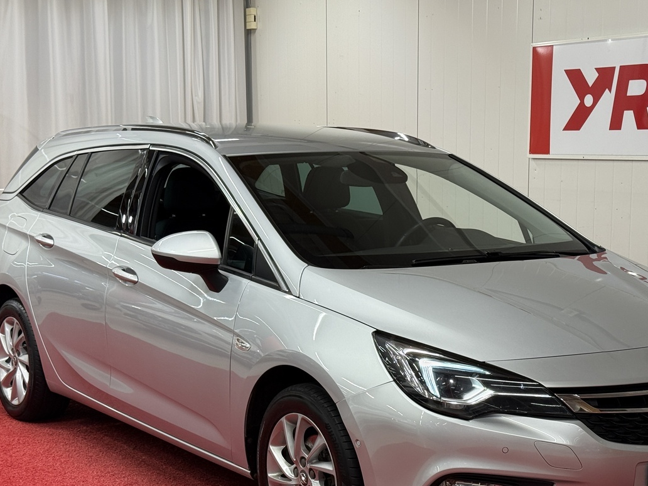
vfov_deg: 21.8
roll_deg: -0.4
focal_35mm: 67
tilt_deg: -7.4
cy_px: 325
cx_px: 382
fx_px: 1254
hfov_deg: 28.9
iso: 80
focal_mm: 6.76
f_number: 1.78
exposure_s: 1/100
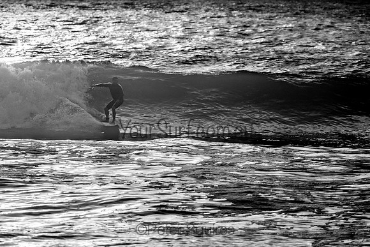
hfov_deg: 3.7
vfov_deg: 2.5
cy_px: 95
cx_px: 126
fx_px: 5652
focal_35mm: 550
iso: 360
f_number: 5.6
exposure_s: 1/2000
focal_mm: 400
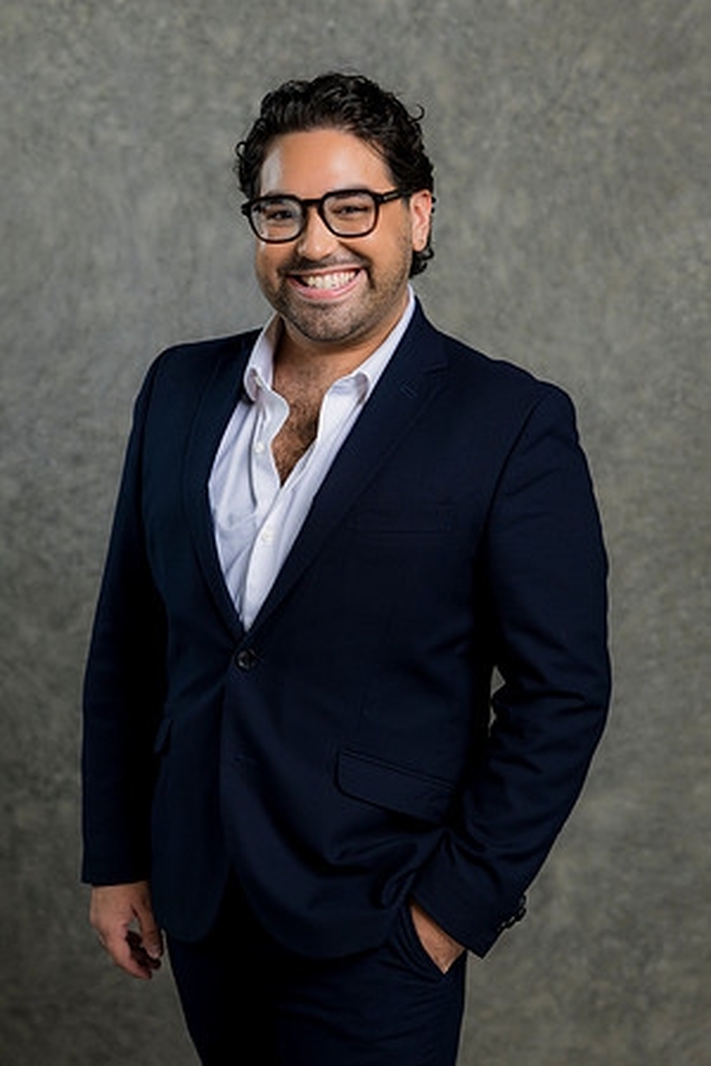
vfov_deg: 23.9
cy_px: 533
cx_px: 356
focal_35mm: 85
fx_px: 2518
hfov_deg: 16.1
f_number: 5
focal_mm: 85
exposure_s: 1/200
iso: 125
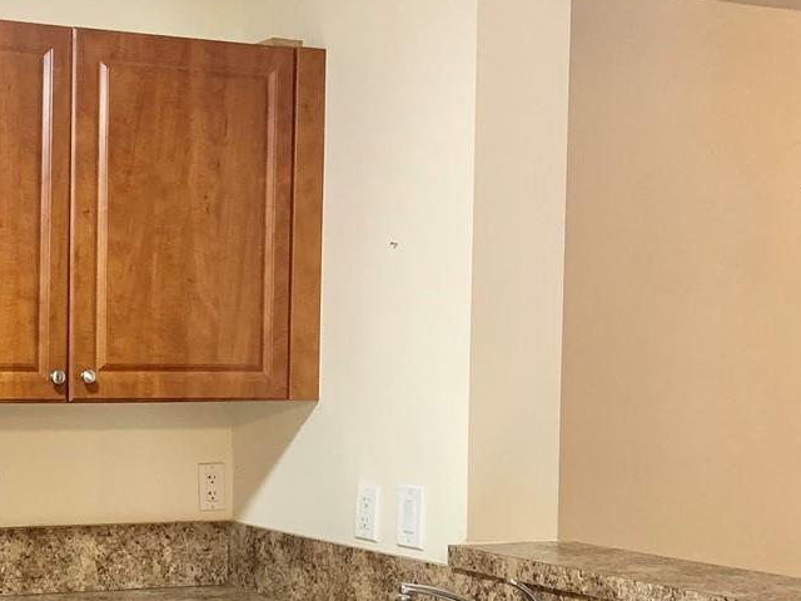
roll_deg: -0.5
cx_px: 35
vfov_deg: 22.4
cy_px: 434
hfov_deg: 28.3
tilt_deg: -3.0
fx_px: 1504
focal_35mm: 65
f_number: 1.8
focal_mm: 4.25
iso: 320
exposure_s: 1/60
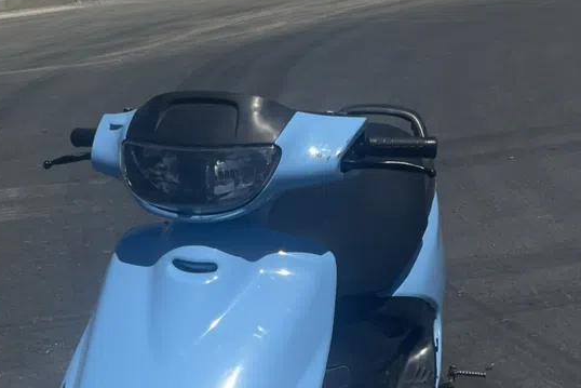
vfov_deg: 20.3
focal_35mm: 66
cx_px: 227
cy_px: 330
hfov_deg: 30.4
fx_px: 1065
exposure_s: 1/20833
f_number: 1.6
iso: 50
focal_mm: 5.1
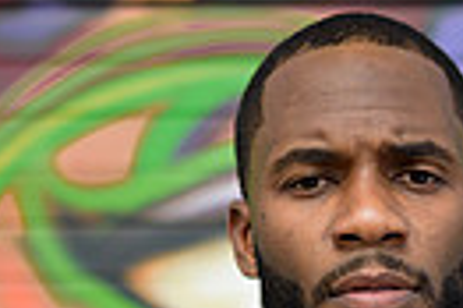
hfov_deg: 13.2
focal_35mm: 155
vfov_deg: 8.6
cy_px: 483
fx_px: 1991
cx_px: 357
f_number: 1.8
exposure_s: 1/2500
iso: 100
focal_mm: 35
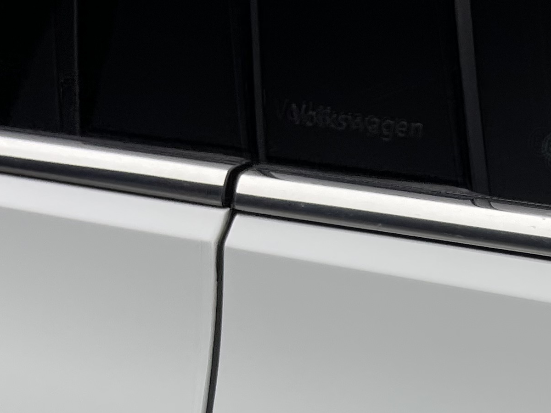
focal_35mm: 84
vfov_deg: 15.8
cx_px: 564
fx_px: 1337
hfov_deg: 22.3
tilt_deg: -23.8
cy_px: 656
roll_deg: -3.3
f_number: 1.6
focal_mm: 5.1
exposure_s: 1/182
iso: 32
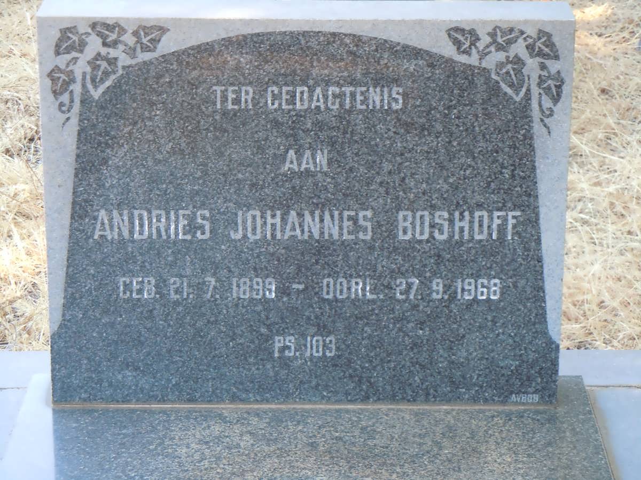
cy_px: 240
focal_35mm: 116
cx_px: 320
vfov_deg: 12.8
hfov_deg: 17.0
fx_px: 2148
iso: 200
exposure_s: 1/25
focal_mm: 20.9
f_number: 4.6
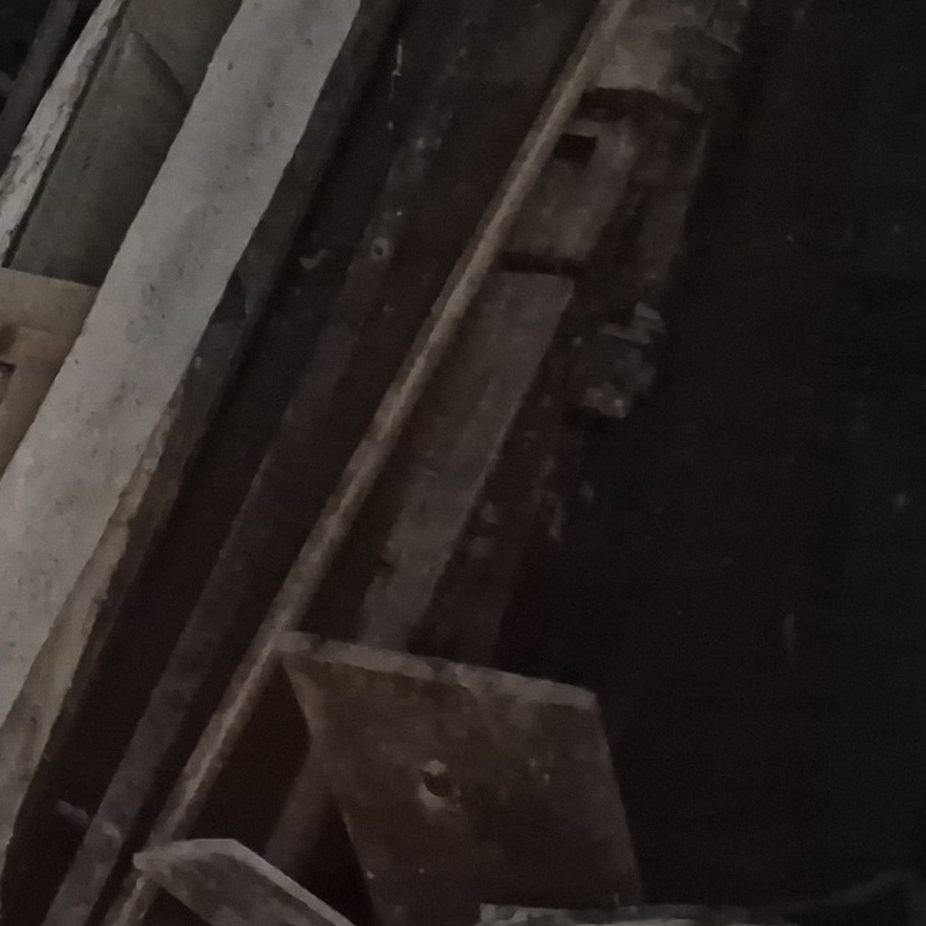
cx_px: -676
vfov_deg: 21.1
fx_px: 2421
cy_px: 63
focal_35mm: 80
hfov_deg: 17.9
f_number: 1.8
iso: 4000
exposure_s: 1/10
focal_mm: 6.4
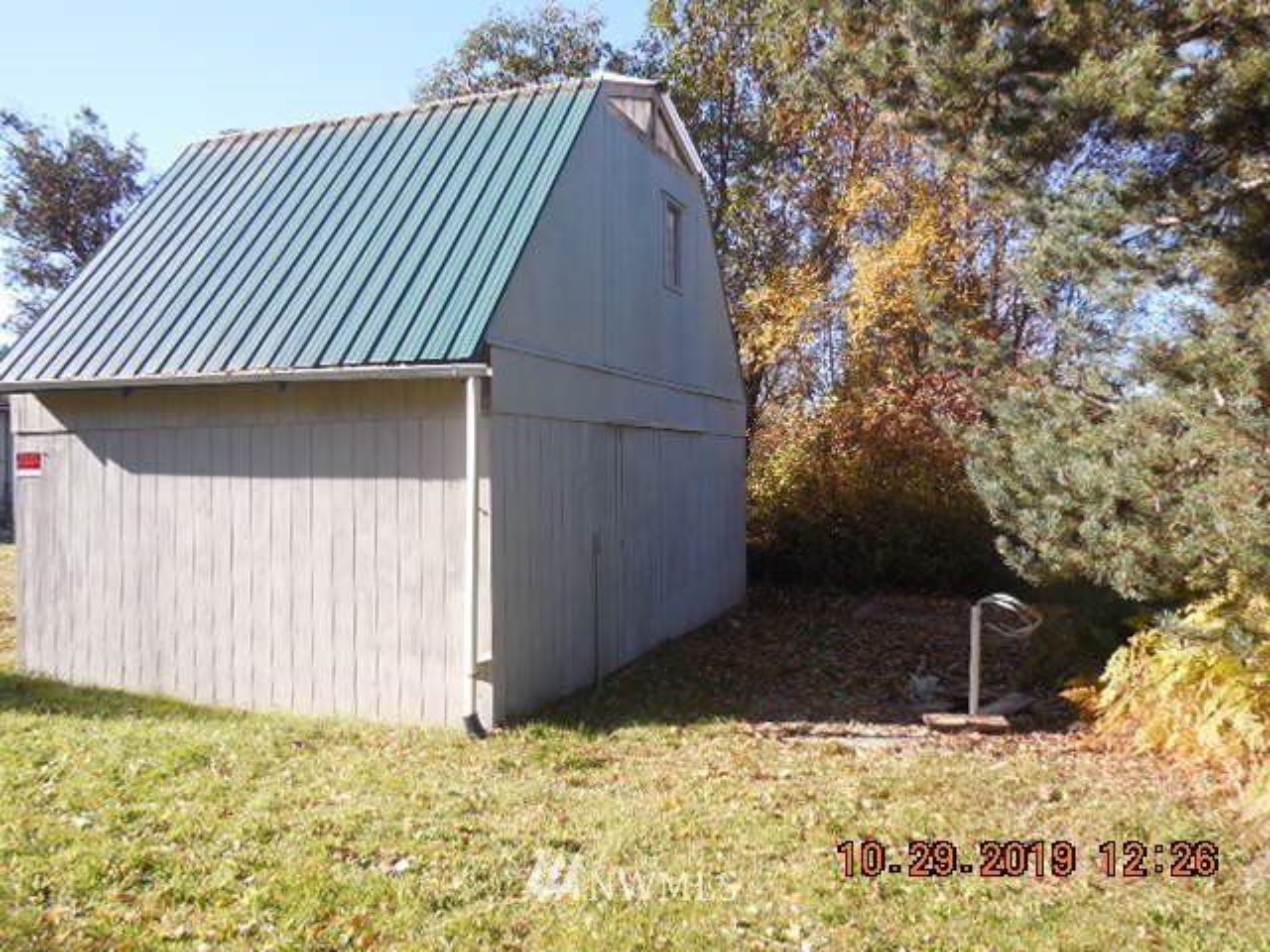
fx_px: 917
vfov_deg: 54.9
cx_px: 635
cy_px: 476
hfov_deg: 69.4
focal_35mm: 25
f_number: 3.1
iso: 125
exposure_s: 1/250
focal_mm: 4.5
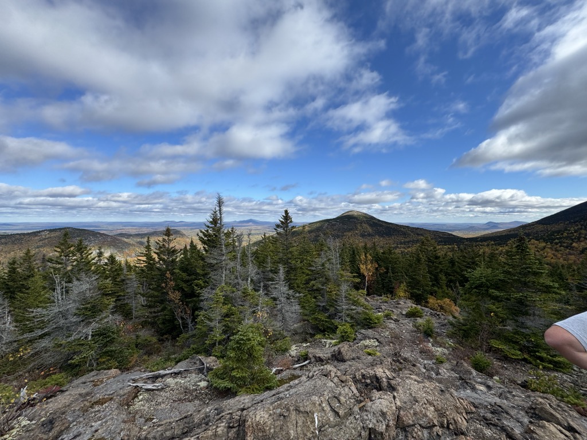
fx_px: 237
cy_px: 220
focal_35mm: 14
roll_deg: +1.0
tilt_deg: +0.4
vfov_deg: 85.7
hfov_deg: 102.1
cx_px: 294
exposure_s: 1/1832
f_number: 2.2
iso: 50
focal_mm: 2.22
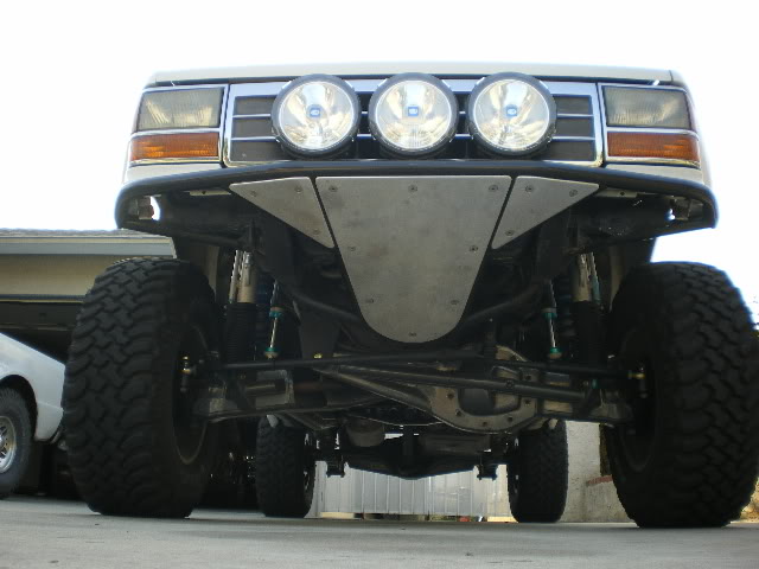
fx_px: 789
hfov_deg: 51.4
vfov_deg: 39.7
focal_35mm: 36
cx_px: 380
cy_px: 284
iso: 50
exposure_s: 1/100
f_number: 3.1
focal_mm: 6.3
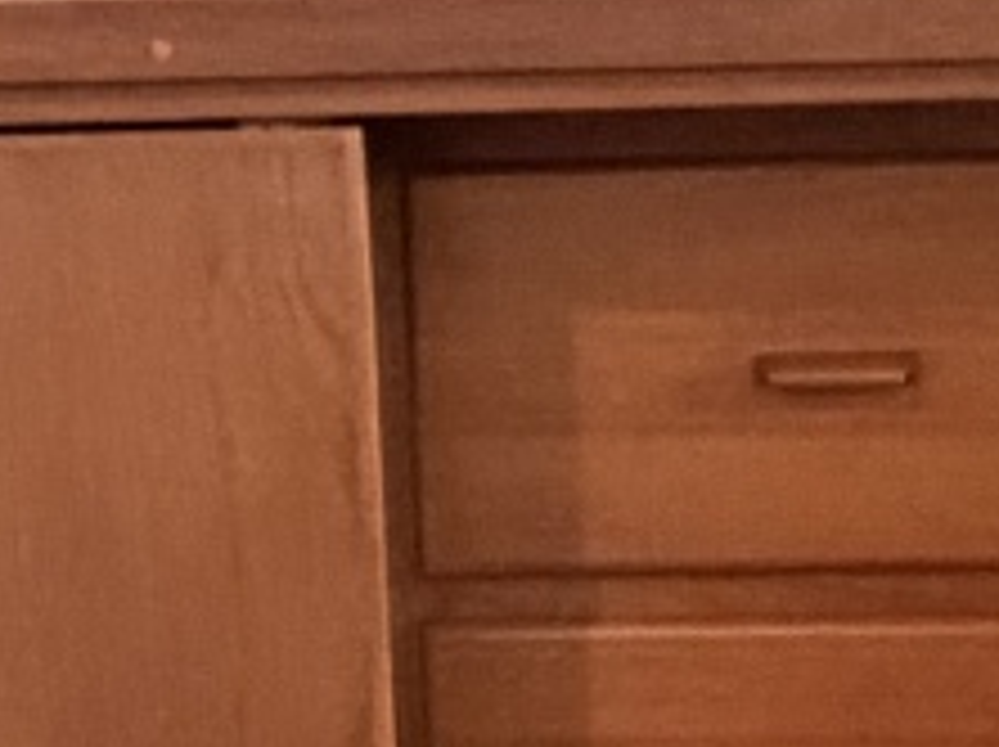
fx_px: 2623
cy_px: 634
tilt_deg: -10.6
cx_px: 680
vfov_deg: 16.1
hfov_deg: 21.5
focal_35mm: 91
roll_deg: +2.5
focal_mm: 2.22
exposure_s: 1/40
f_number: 2.2
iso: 1250
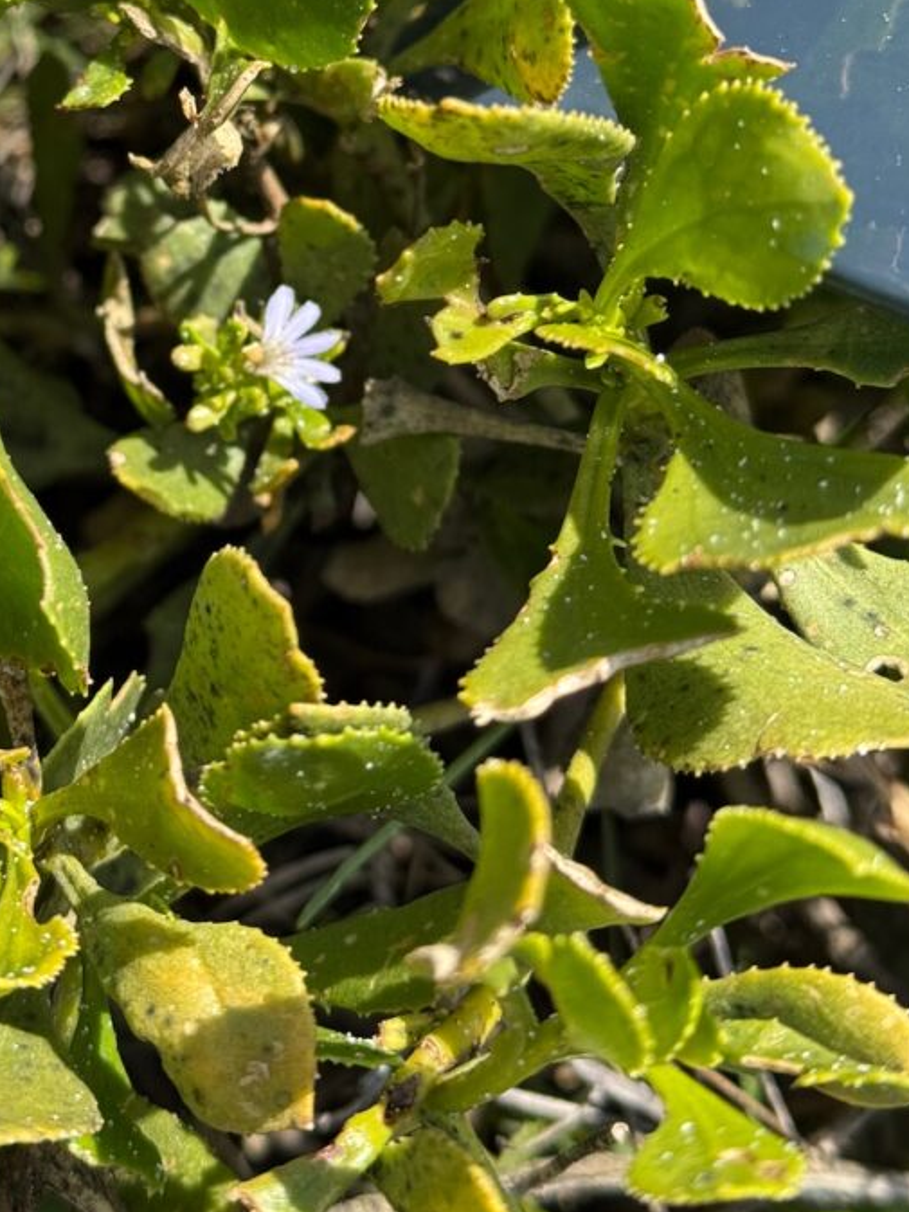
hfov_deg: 20.1
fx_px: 2555
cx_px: 270
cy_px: 324
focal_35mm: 73
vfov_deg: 26.4
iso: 64
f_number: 1.78
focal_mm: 6.76
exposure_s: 1/1085
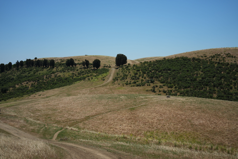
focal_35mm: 50
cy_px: 80
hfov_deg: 39.6
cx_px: 119
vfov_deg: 27.0
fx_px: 331
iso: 250
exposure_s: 1/3200
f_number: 4.5
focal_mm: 50
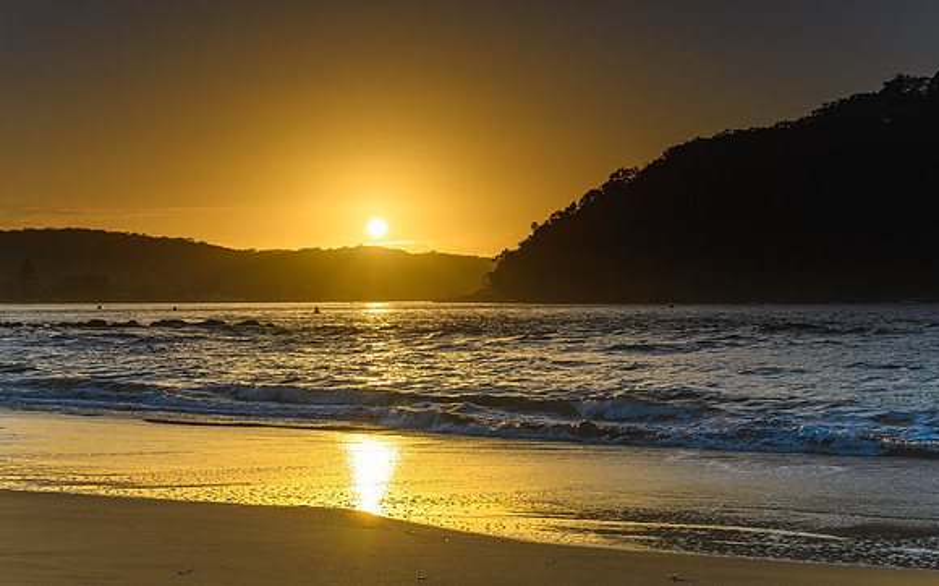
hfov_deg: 35.0
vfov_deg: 22.3
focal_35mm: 58
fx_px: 1490
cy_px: 293
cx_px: 470
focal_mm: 38
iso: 50
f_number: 8
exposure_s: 1/200
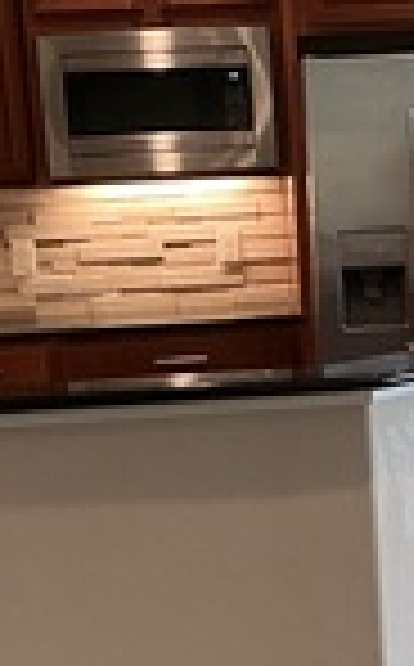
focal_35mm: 133
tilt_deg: -9.7
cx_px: 446
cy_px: 621
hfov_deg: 9.7
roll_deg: +3.0
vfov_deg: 15.5
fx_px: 2410
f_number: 1.8
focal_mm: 3
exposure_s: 1/60
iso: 80
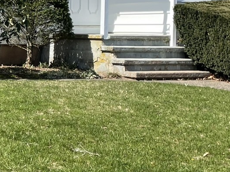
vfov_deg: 14.6
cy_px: 51
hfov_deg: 17.9
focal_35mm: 101
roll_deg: -0.1
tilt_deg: -1.7
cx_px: -86
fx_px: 671
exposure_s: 1/2132
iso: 32
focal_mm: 4.2
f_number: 1.6
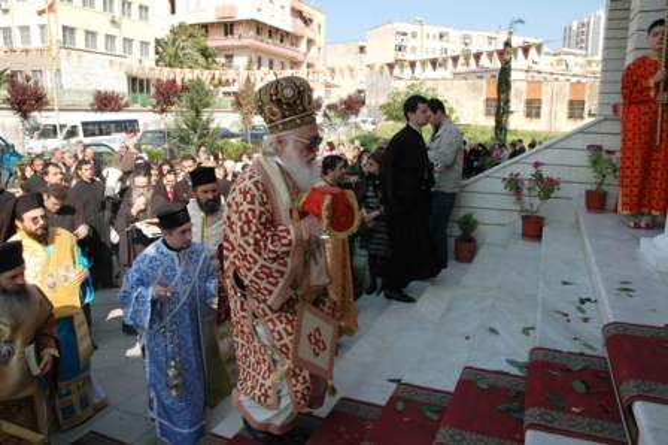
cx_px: 334
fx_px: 501
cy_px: 222
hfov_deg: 67.4
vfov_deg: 47.9
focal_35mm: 27
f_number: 8
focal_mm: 18
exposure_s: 1/250
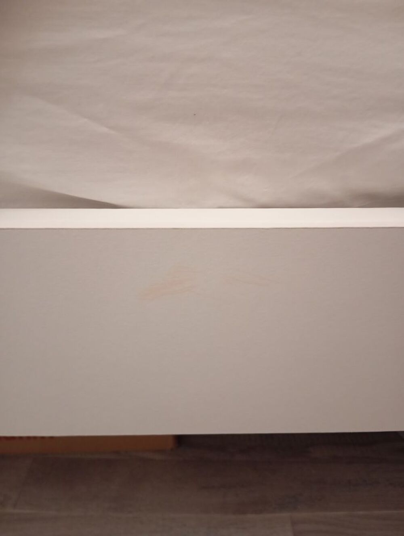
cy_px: 268
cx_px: 202
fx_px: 435
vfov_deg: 63.4
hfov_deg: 49.9
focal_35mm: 28
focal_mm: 4.22
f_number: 1.8
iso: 3280
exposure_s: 1/25
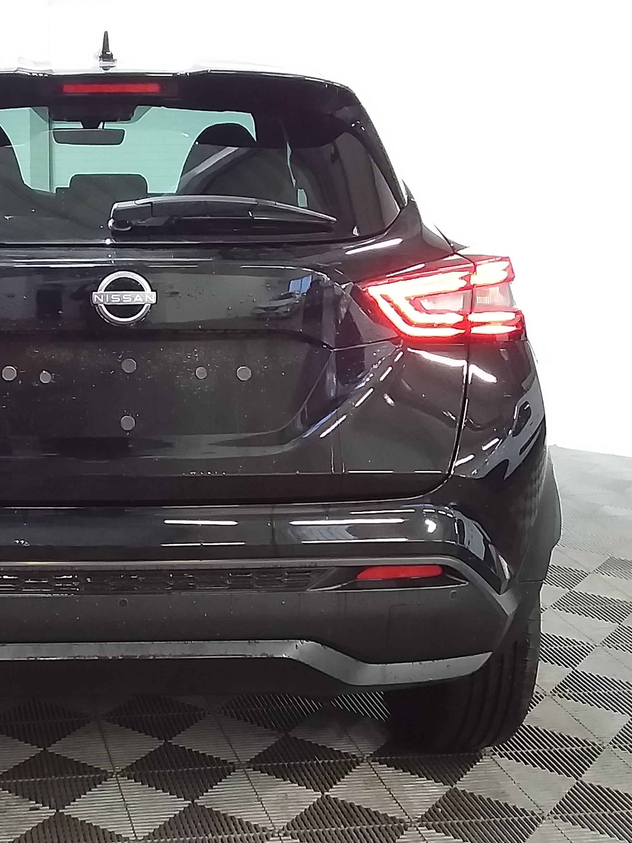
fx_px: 925
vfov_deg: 49.0
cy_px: 421
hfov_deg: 36.1
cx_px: 104
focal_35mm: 38
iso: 200
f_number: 1.9
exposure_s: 1/17
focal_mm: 2.91
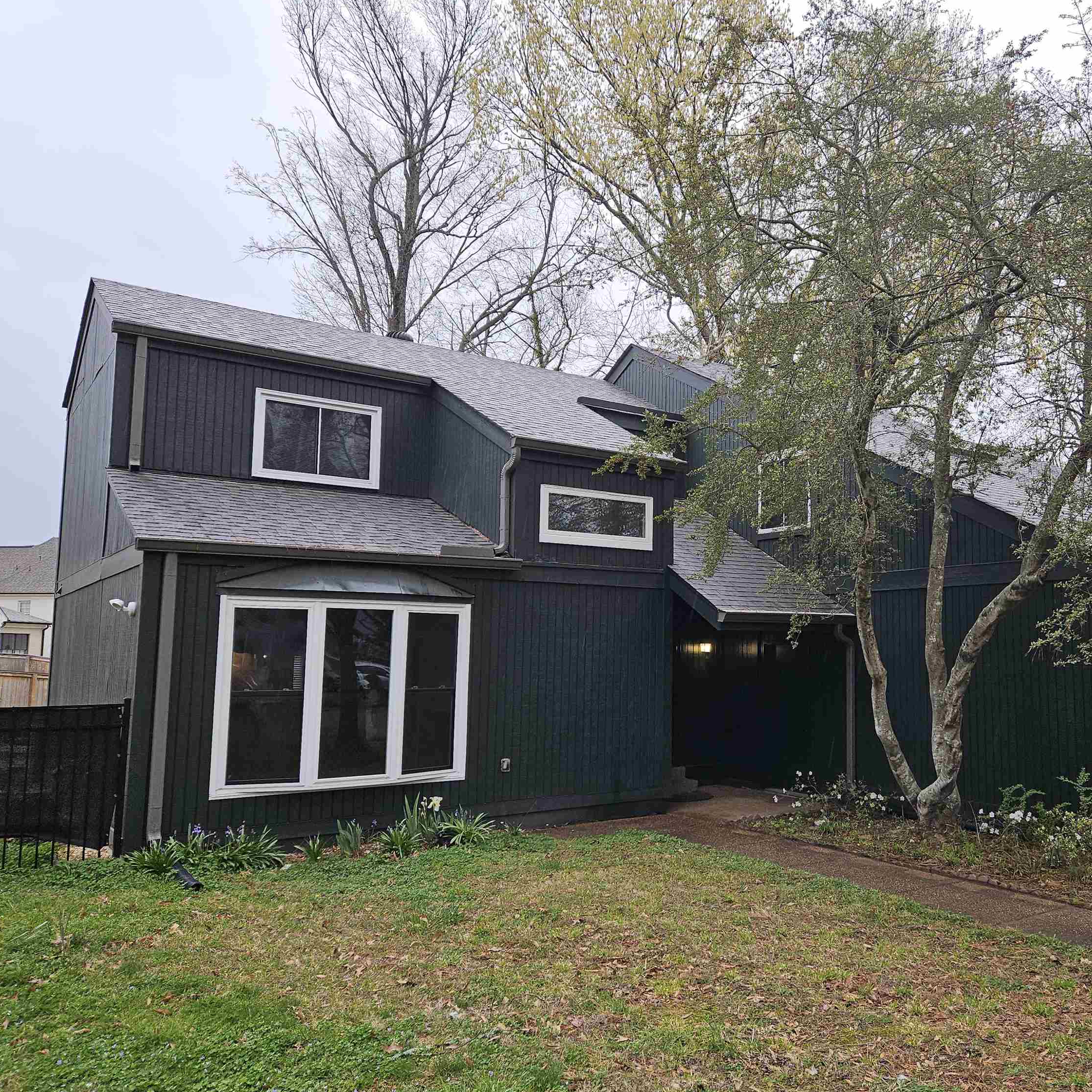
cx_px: 709
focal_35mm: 28
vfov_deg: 57.3
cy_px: 552
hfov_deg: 56.3
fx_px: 999
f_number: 1.8
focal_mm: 5.4
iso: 25
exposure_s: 1/120
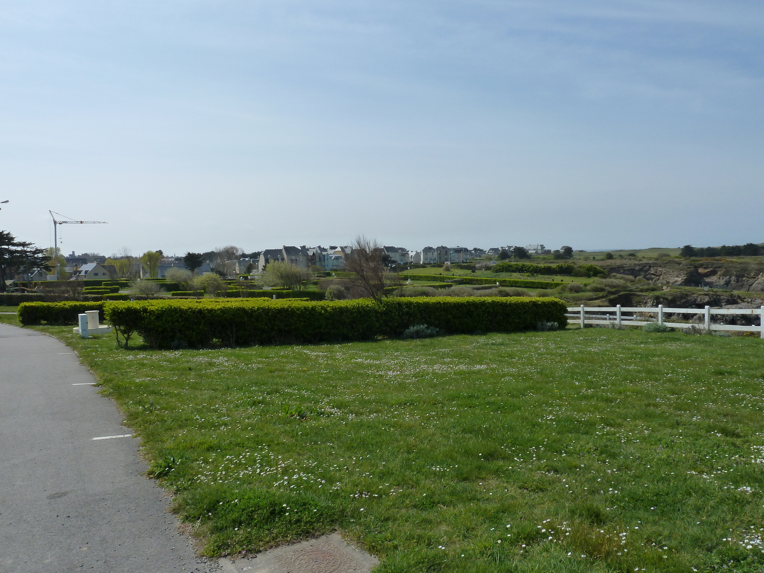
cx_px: 382
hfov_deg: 69.4
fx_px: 552
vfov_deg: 54.9
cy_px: 286
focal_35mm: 25
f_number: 5.6
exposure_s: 1/500
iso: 125
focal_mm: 4.1
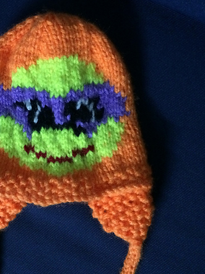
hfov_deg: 34.0
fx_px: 332
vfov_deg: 44.4
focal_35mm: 42
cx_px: 69
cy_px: 102
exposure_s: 1/17
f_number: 2.2
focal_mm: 4.15
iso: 400
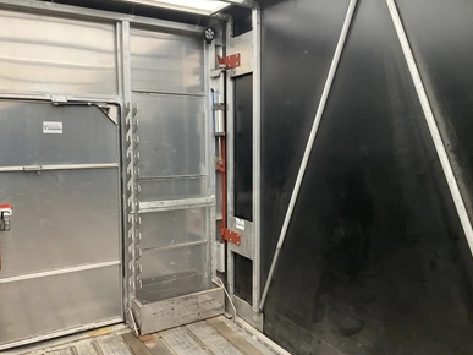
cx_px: 238
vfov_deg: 46.8
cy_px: 173
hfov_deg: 60.0
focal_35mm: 30
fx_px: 410
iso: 125
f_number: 1.8
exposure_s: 1/60
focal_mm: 3
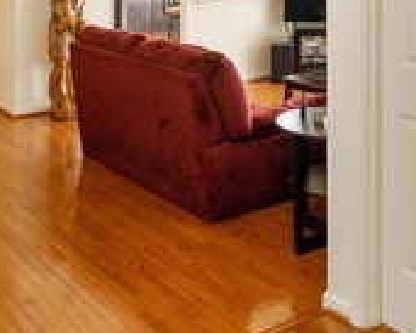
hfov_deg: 32.3
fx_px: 715
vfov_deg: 24.3
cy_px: -46
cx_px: 260
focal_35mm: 58
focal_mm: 22
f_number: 10
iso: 100
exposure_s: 1/3
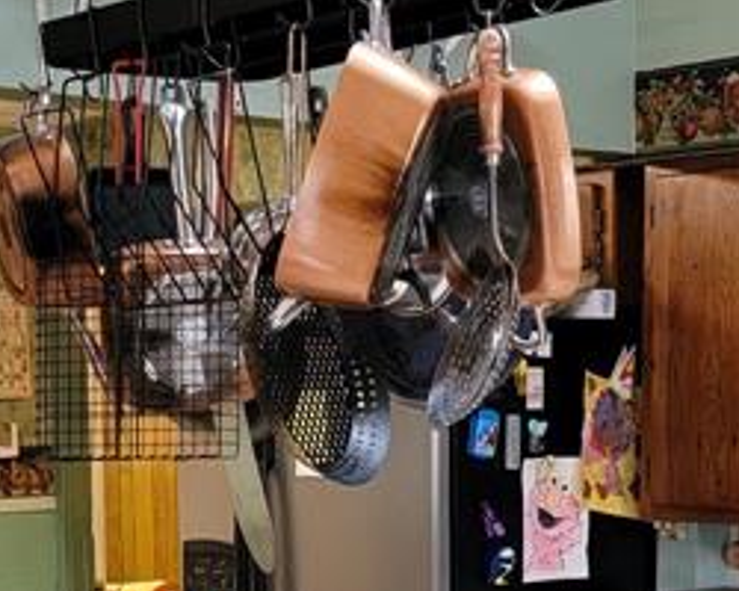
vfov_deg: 15.4
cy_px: 730
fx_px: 2100
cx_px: 414
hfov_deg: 20.0
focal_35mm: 96
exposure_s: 1/39
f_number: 1.8
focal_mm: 6.7
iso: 250
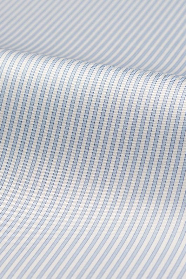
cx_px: 93
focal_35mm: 85
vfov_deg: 23.9
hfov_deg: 16.1
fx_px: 659
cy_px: 140
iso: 160
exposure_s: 1/100
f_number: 8
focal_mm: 85
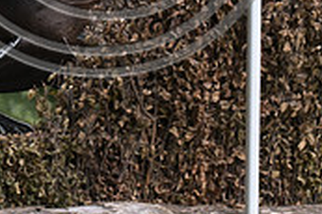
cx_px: 78
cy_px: -140
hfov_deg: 4.4
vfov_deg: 2.9
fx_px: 4200
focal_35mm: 470
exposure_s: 1/1250
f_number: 5.6
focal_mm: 140
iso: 2200
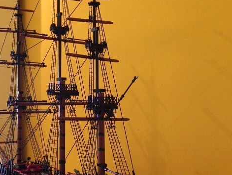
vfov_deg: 25.9
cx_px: 69
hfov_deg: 33.9
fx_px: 376
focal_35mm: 56
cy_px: 122
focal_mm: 5.9
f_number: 2.8
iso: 400
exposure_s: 1/23.5
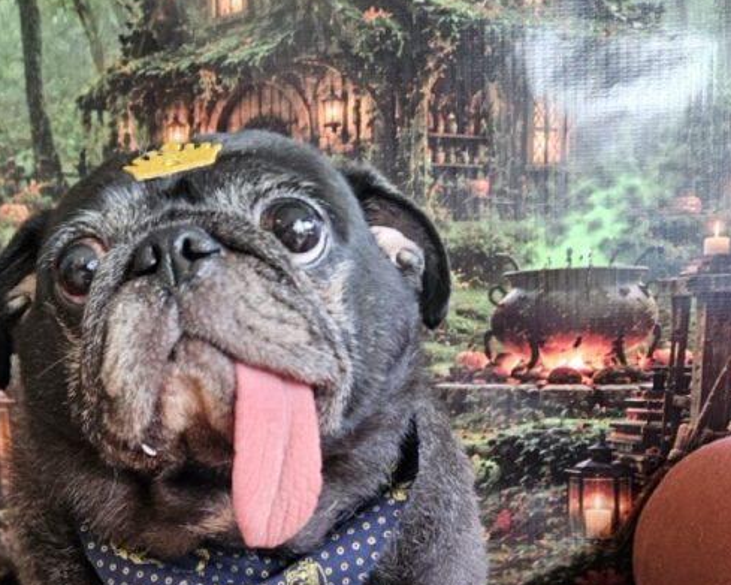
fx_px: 1017
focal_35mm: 47
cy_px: 533
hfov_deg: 38.8
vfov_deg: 30.6
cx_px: 211
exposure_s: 1/207
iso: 200
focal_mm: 5.4
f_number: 1.8
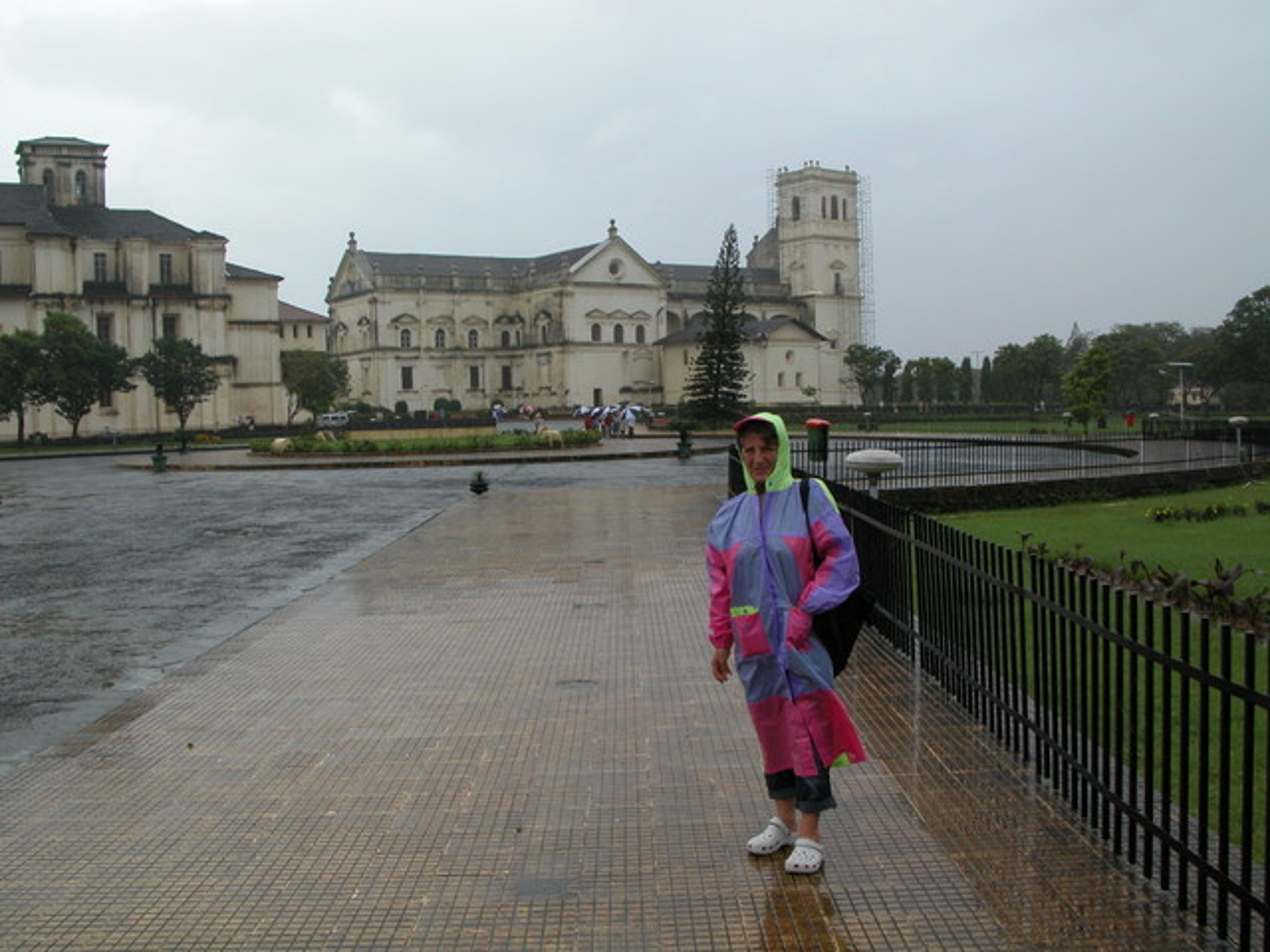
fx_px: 1284
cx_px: 635
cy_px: 476
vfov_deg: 40.7
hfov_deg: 52.6
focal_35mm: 35
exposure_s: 1/277
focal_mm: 8.9
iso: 100
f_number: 6.3
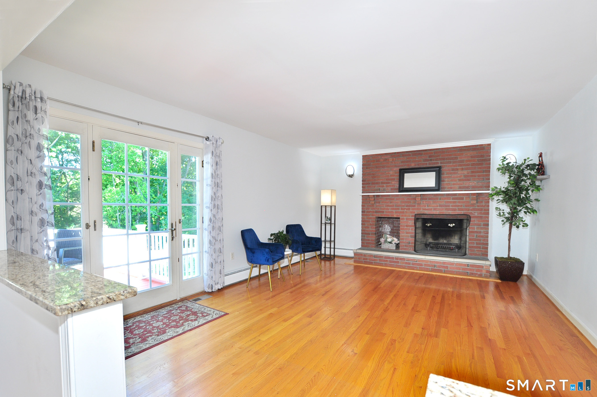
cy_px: 198
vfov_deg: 77.2
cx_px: 298
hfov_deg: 100.5
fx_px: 248
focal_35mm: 15
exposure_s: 1/30
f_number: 5
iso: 400
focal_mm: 10
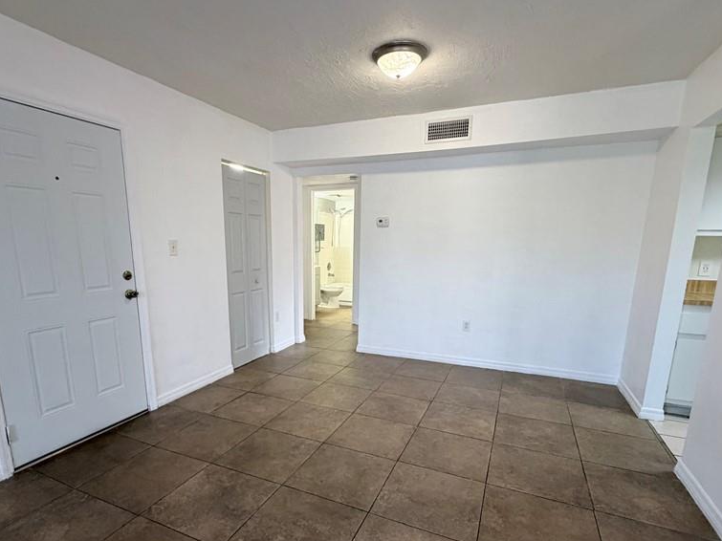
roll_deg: +0.3
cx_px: 335
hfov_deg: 84.5
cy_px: 320
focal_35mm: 19
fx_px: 396
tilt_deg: -11.5
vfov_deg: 68.1
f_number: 2.2
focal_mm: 2.22
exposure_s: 1/60
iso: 400
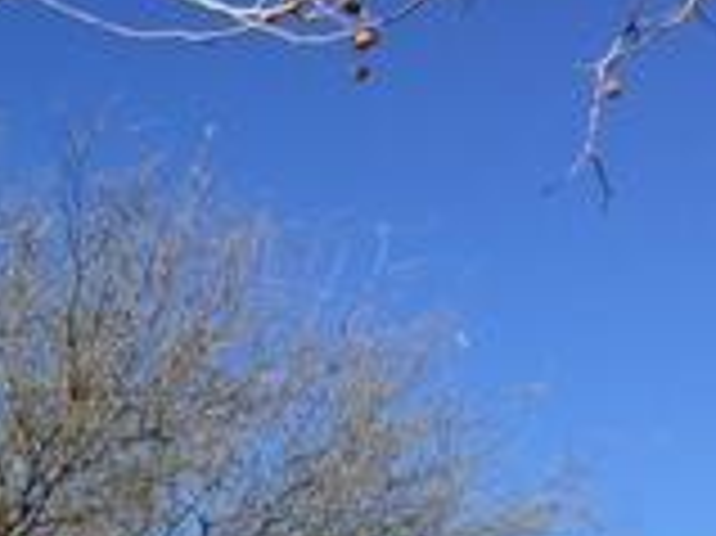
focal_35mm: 117
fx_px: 2418
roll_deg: -0.9
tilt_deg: +7.5
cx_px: -581
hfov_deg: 14.7
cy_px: 815
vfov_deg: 12.0
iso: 25
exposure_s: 1/1672
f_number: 2.2
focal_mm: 4.15
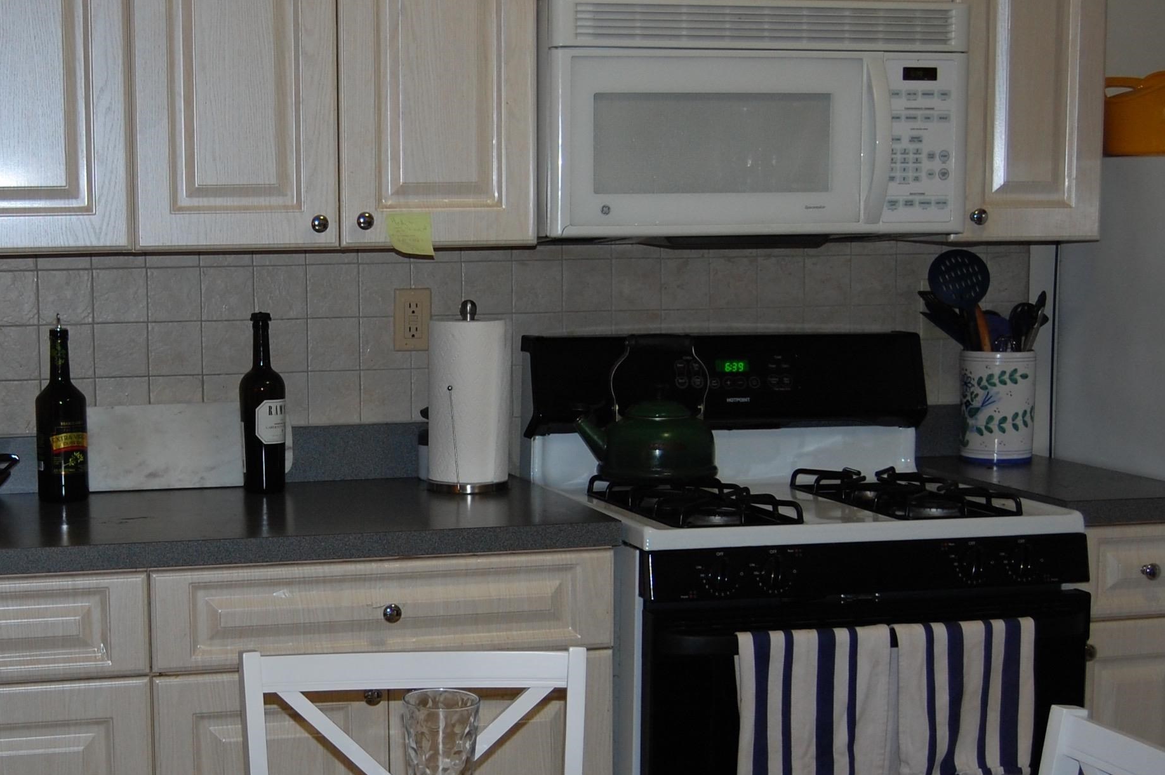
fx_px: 1908
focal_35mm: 59
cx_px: 293
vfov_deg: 22.9
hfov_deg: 33.3
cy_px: 451
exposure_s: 1/60
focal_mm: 24
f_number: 4
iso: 400
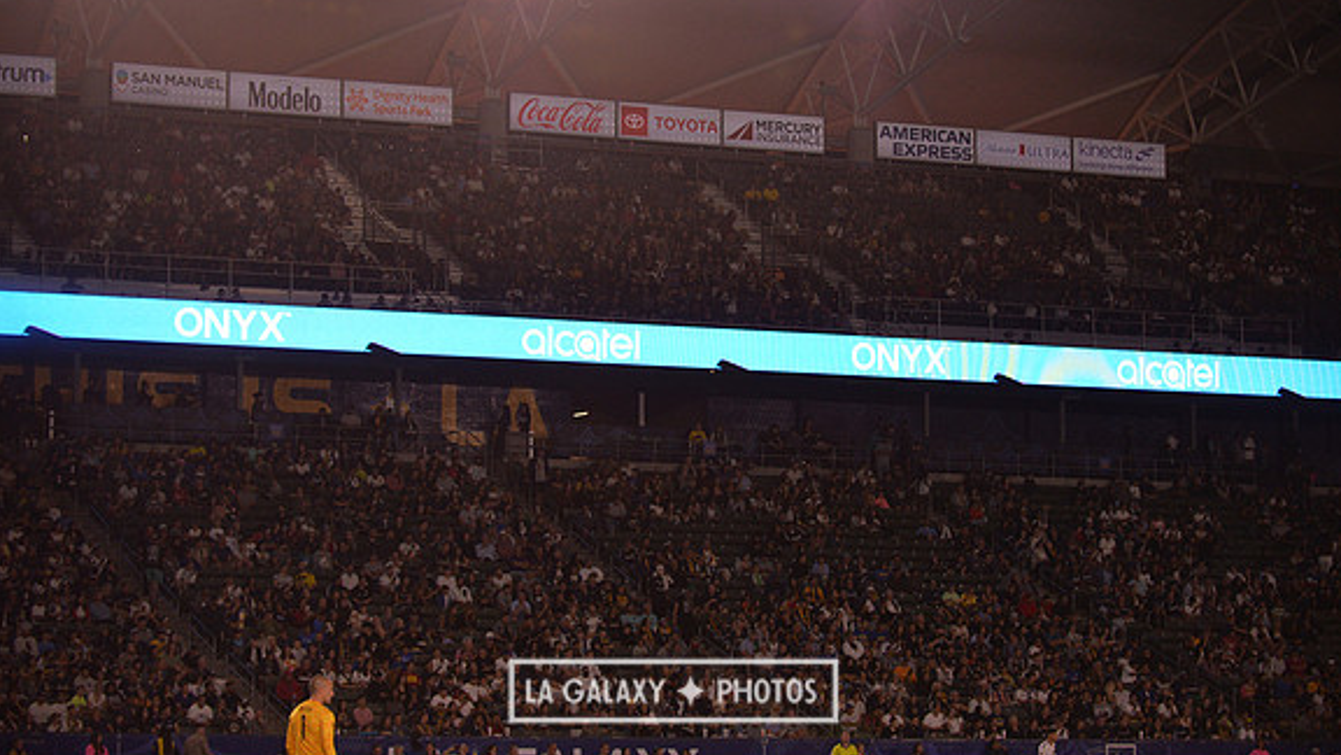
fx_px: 4125
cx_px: 673
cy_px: 341
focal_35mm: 116
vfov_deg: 10.4
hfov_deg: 18.5
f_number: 2.8
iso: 1600
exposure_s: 1/3200
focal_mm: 110
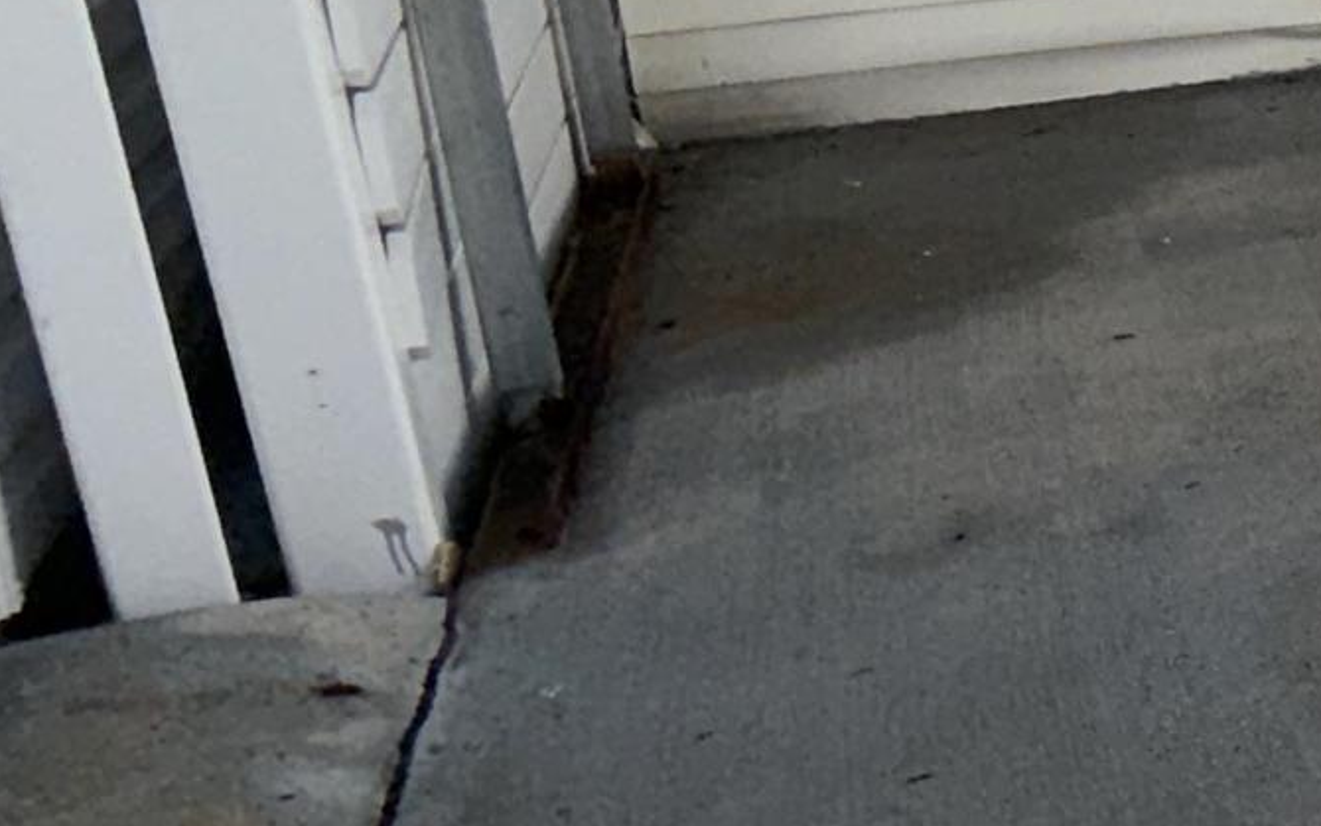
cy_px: 39
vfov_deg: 18.7
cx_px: 2674
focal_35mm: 68
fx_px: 2449
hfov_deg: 18.6
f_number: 2.2
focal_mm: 2.22
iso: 16
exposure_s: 1/241
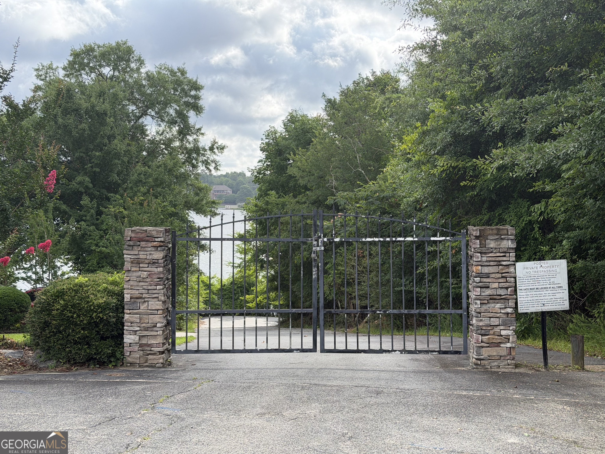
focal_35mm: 48
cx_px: 302
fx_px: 839
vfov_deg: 30.3
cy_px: 227
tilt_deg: -3.6
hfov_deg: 39.7
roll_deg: +1.1
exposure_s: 1/2415
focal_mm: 6.76
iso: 100
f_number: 1.78
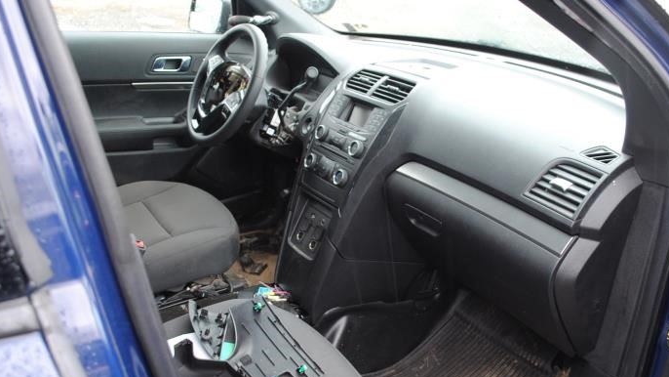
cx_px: 354
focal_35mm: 33
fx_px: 585
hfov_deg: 59.4
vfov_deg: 35.6
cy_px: 199
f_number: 3.5
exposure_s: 1/30
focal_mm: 18
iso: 200
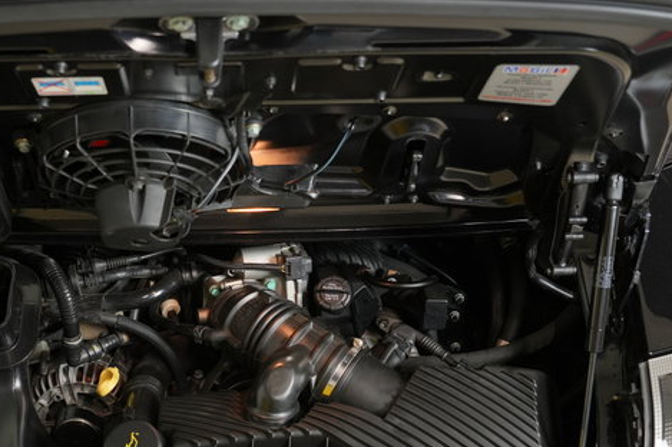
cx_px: 216
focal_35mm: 59
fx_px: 1101
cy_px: 312
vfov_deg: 22.8
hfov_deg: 33.6
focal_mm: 24
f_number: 3.2
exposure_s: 1/40
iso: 400
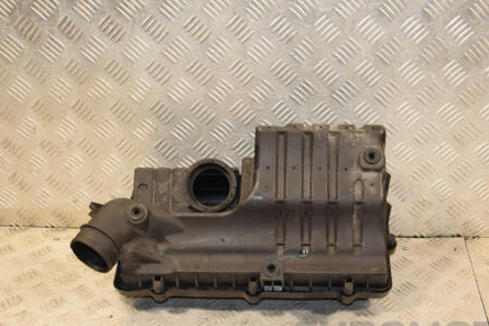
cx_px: 274
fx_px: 688
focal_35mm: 51
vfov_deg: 26.6
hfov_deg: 39.1
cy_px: 192
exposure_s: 1/160
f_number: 5
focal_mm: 25
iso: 800
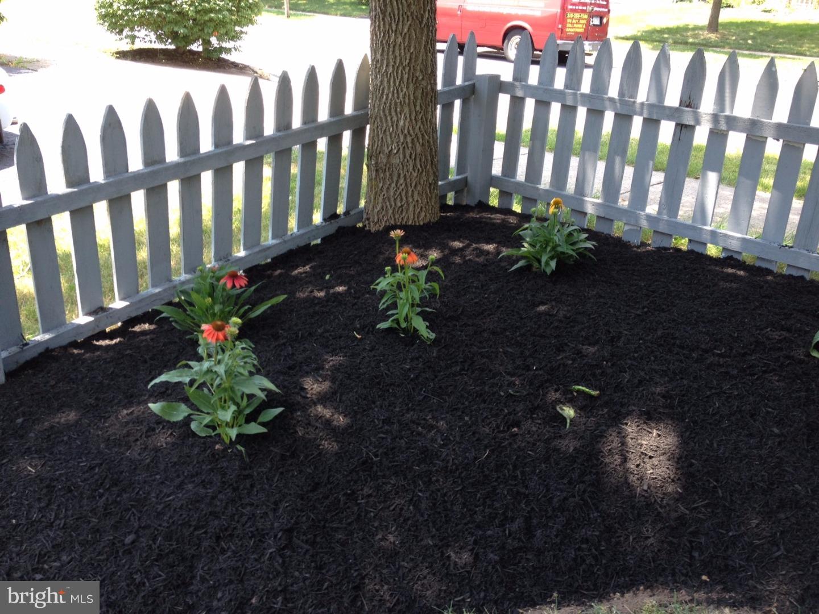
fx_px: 828
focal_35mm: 35
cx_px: 410
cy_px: 307
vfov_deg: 40.7
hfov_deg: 52.6
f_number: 2.4
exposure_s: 1/120
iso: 50
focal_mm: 4.28
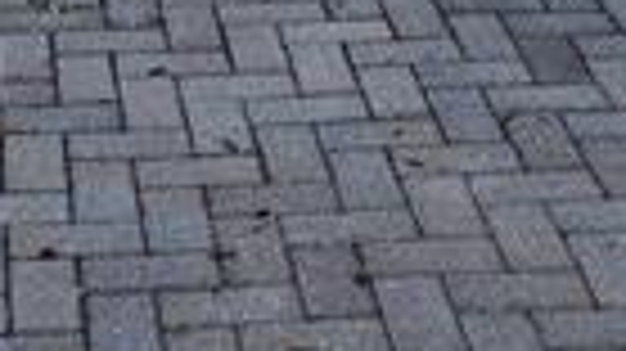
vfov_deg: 6.5
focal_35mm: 138
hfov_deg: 15.6
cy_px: -1179
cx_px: 279
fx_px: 2289
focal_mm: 5.4
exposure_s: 1/289
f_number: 1.8
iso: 20
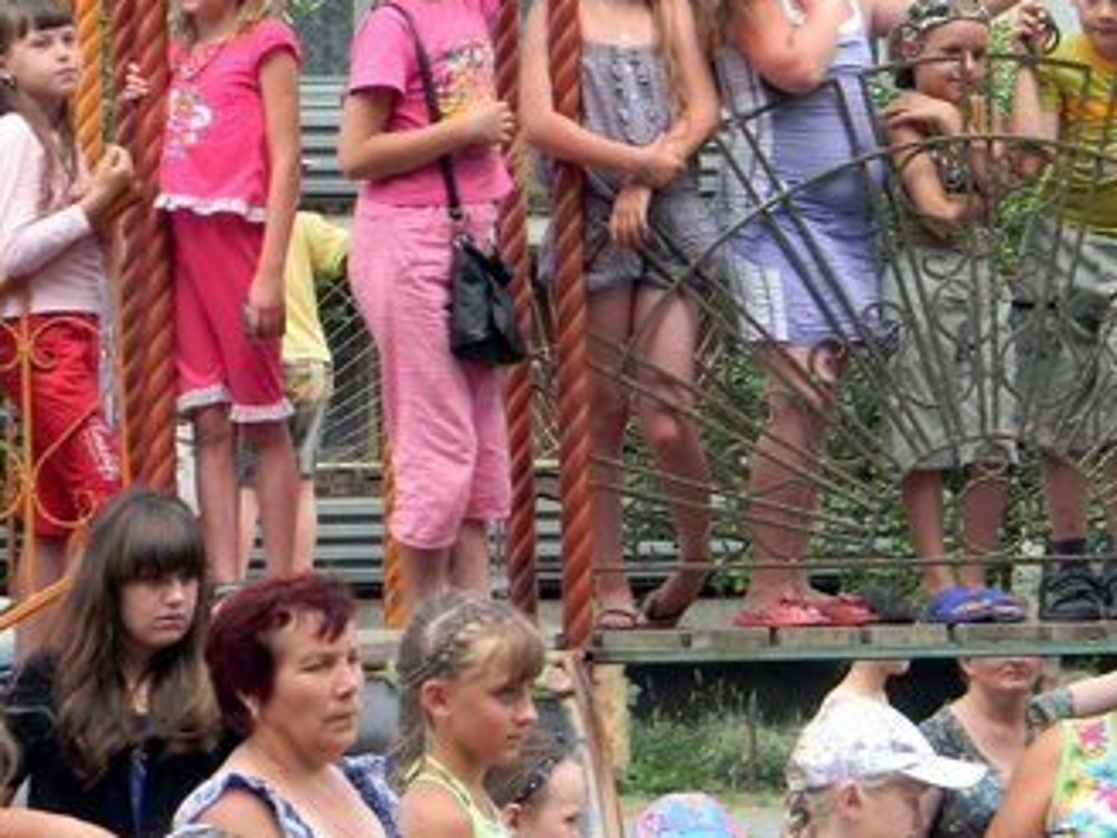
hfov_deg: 12.2
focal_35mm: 162
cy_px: 143
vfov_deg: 9.1
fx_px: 5227
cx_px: 807
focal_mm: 15.1
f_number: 4.5
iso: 80
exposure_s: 1/92
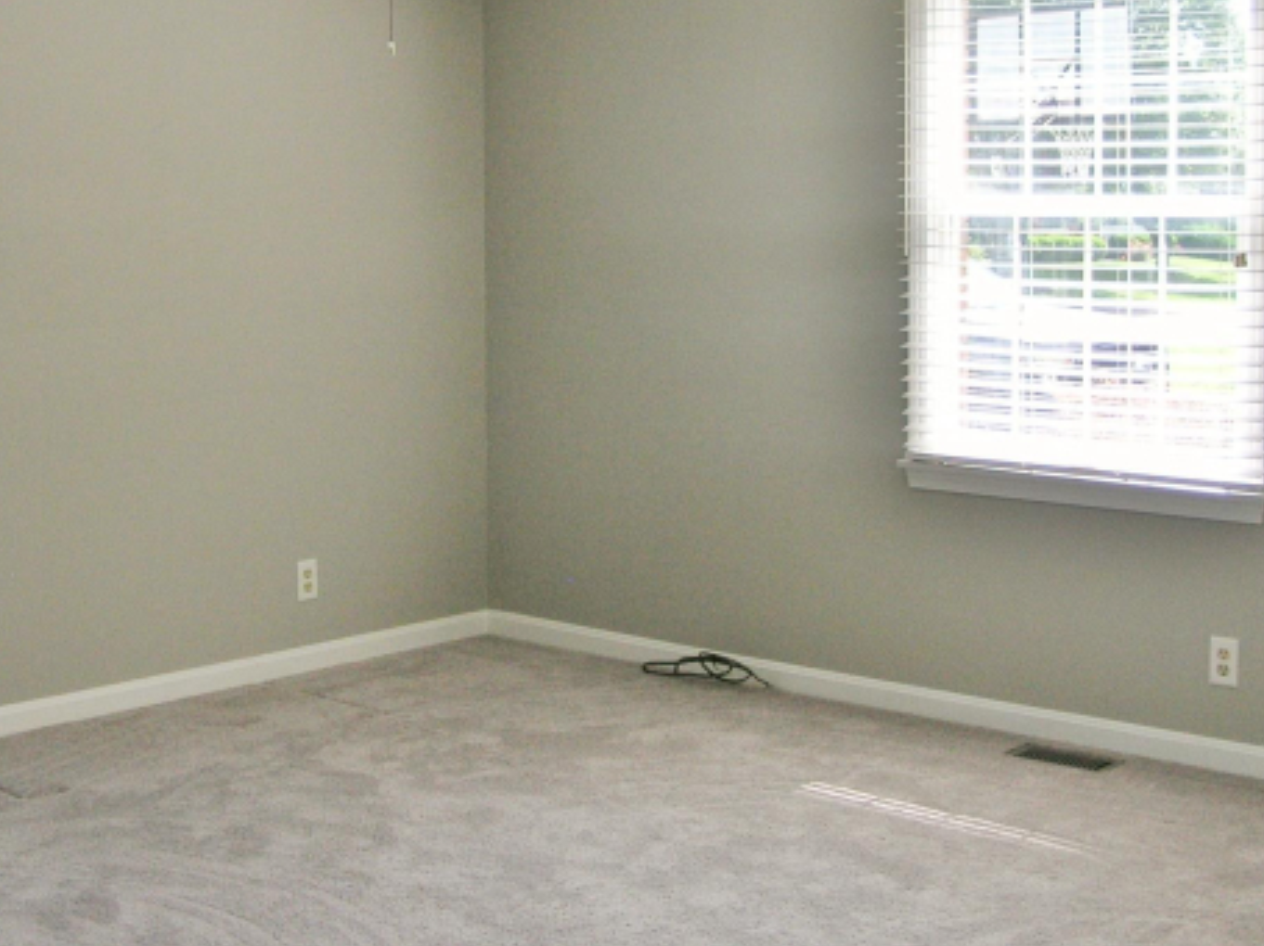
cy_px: 359
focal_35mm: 62
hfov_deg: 31.2
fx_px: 2263
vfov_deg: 23.6
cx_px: 635
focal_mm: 6.9
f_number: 2.8
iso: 50
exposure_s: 1/146
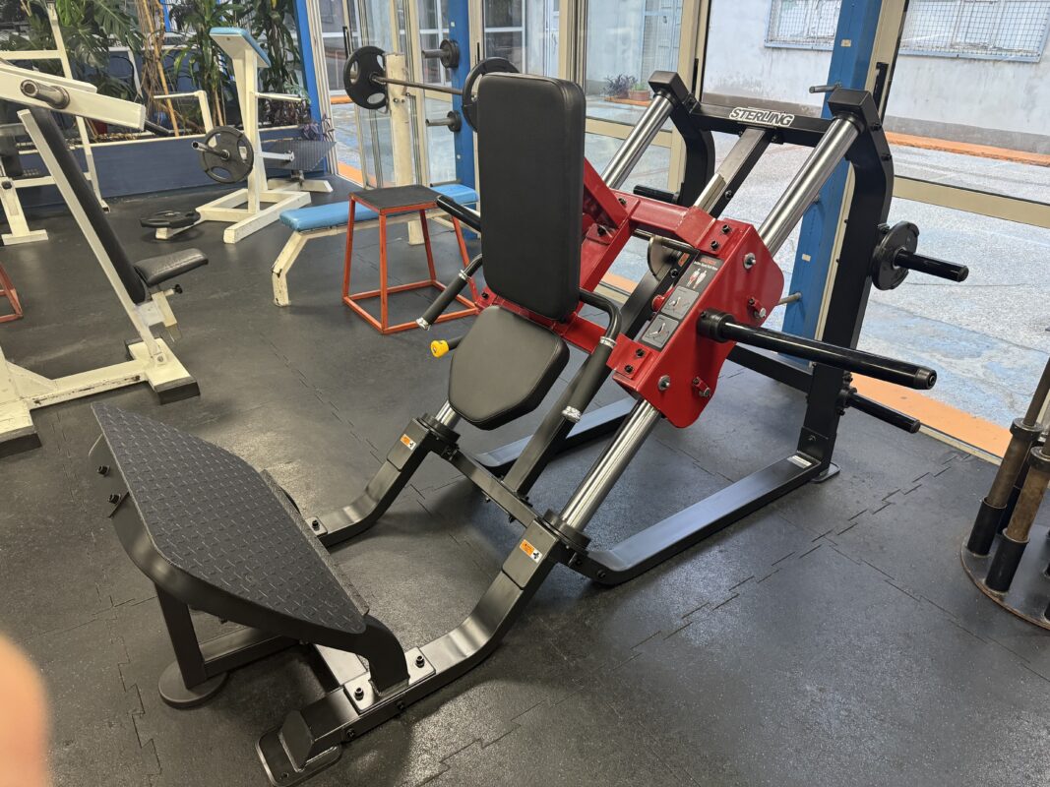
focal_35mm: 24
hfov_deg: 71.6
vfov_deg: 56.8
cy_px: 394
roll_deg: +0.5
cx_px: 525
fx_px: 728
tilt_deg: -28.2
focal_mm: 6.76
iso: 320
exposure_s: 1/50
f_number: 1.78
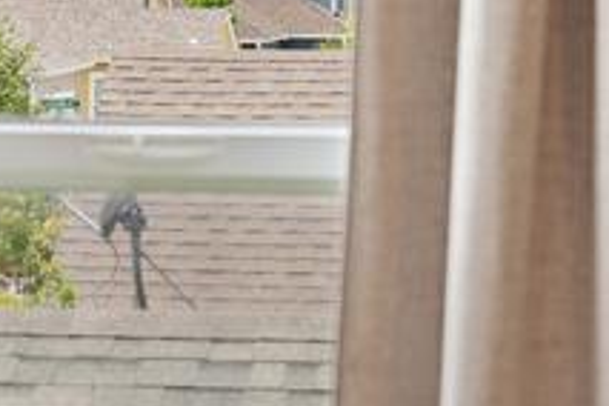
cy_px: -126
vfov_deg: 6.1
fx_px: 3806
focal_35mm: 225
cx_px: 91
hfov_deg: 9.1
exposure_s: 1/4
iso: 100
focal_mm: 75
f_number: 8
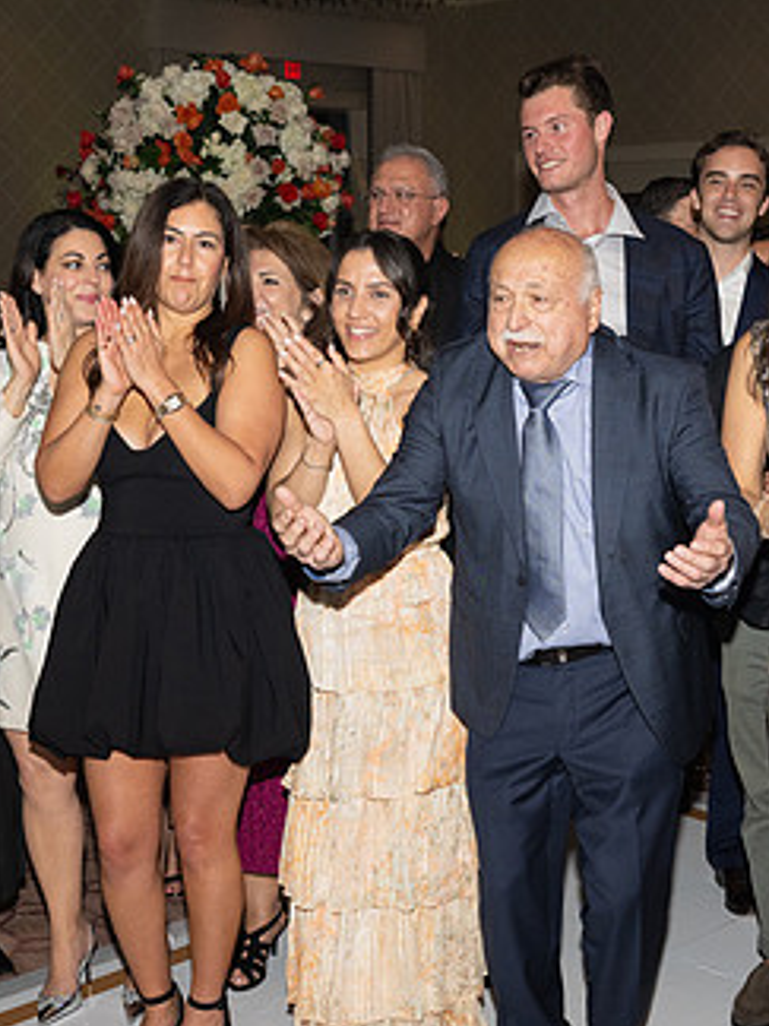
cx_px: 492
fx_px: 1659
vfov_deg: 34.3
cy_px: 532
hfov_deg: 26.0
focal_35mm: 56
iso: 800
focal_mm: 28
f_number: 5.6
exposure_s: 1/100
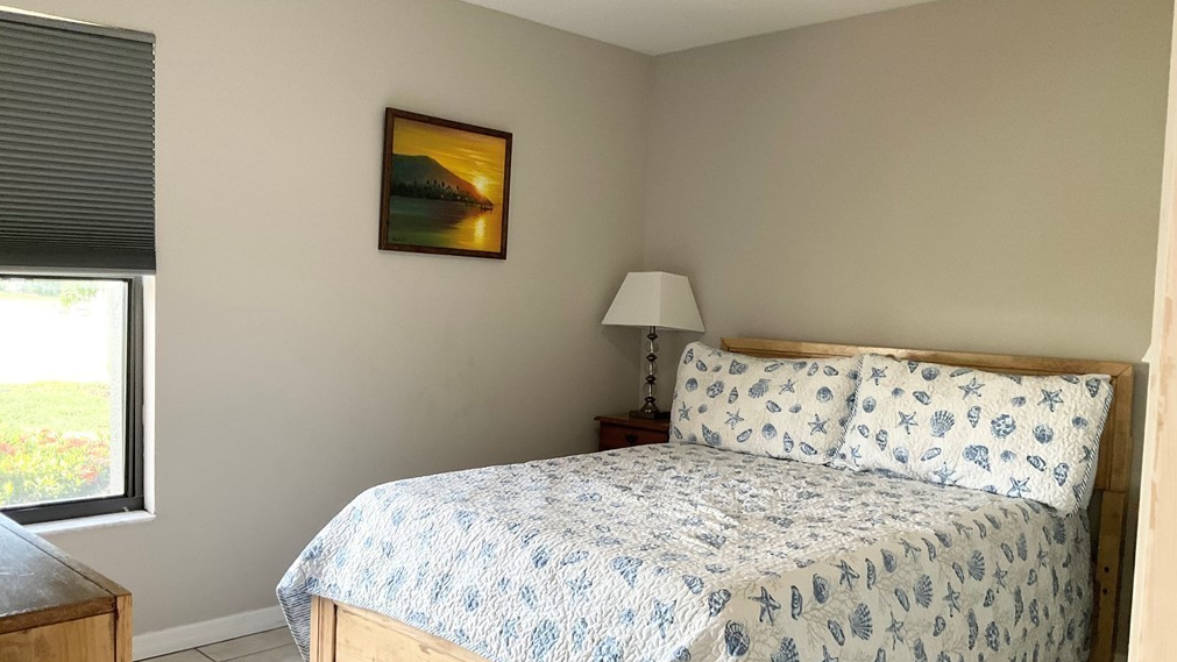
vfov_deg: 36.7
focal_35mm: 32
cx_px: 582
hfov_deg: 61.0
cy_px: 356
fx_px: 999
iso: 100
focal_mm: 3
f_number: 1.8
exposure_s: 1/60
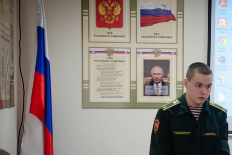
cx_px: 188
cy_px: 116
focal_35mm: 152
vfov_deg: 9.0
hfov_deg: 13.4
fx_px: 979
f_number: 5.3
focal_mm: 62
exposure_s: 1/60
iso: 720
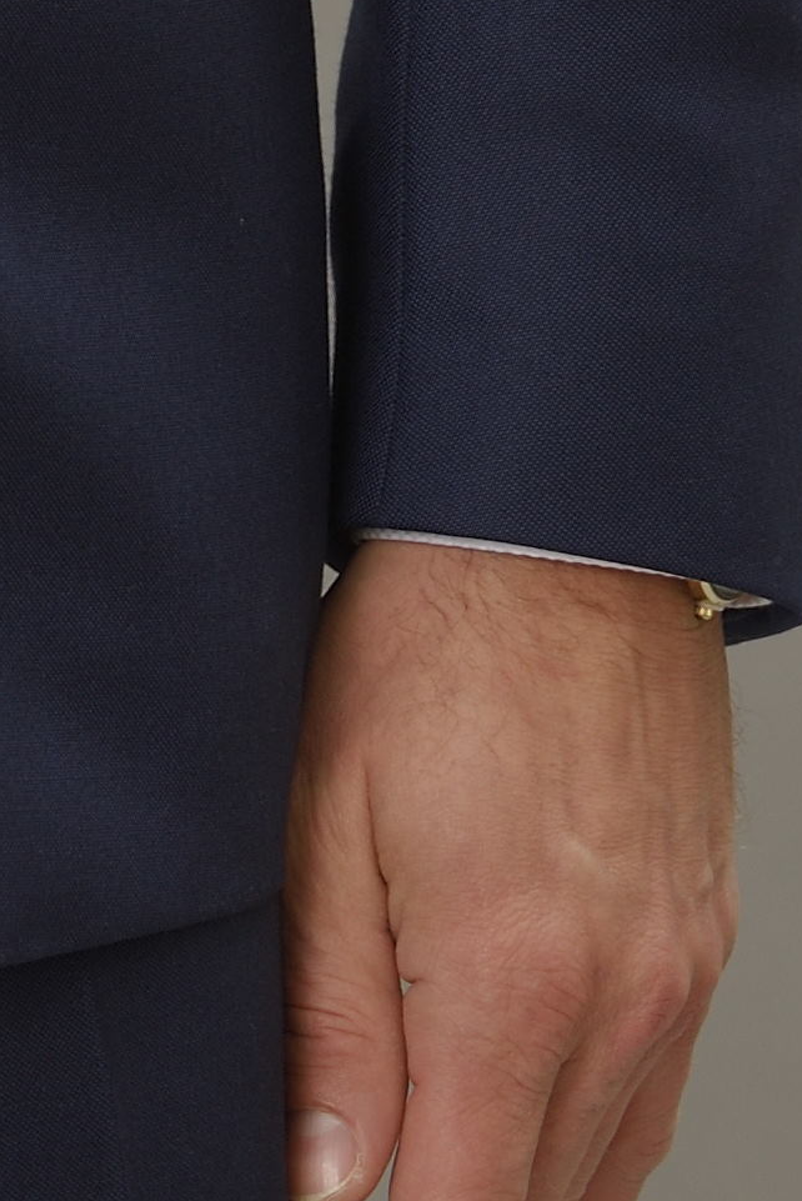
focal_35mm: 657
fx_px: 21921
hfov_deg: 2.1
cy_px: -1657
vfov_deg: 3.1
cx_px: -811
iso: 160
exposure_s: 1/200
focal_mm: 105
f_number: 8
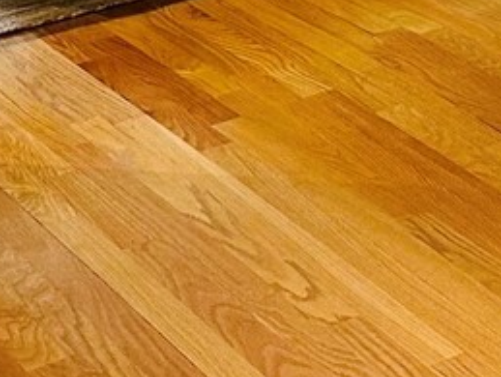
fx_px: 2145
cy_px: -642
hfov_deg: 11.8
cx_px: 1023
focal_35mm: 148
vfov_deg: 8.8
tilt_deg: -2.8
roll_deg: -0.1
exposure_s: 1/120
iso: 160
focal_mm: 6.86
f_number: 1.78
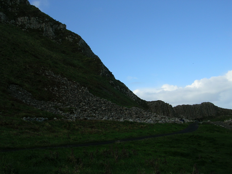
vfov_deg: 37.7
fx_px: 255
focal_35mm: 38
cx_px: 116
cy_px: 87
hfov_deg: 49.0
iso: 50
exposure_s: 1/256
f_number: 5.6
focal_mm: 5.8
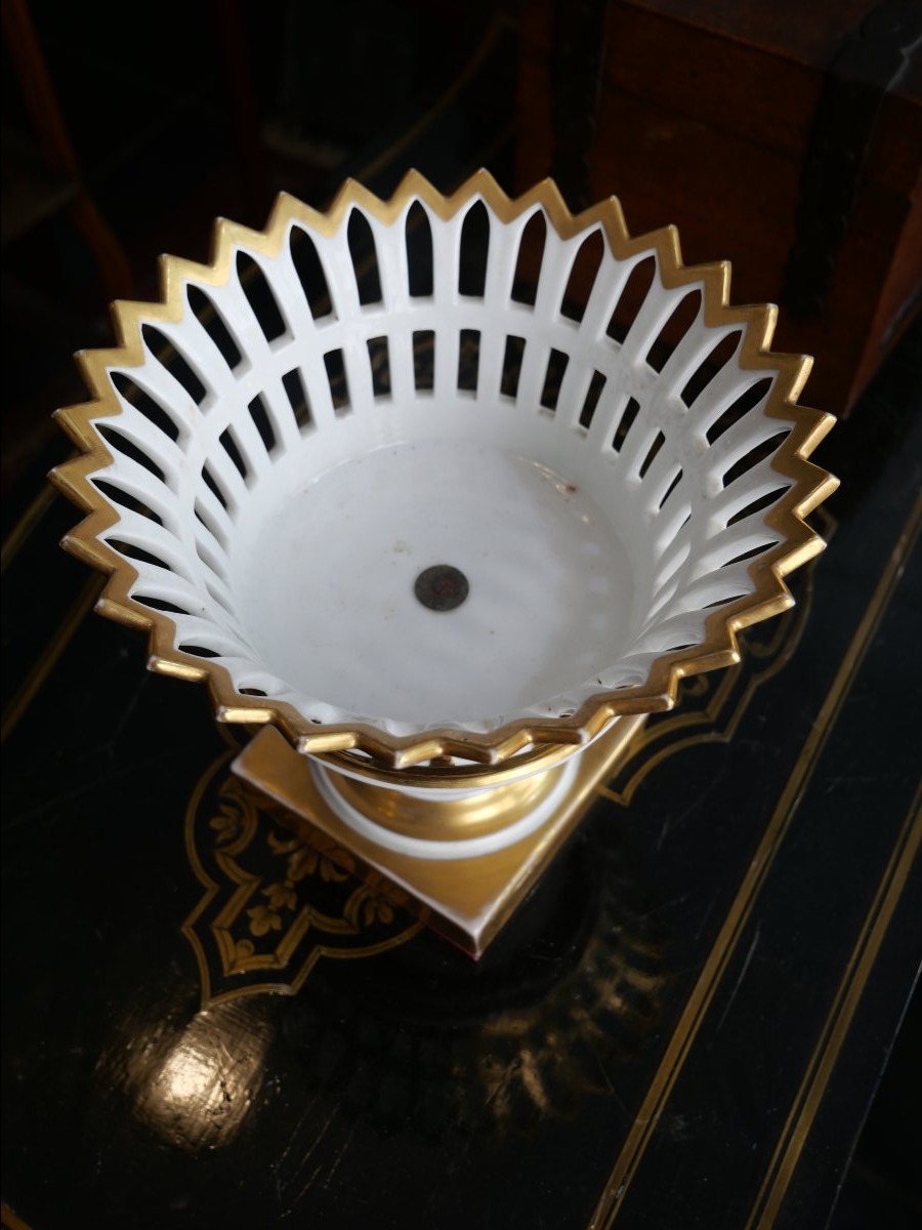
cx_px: 461
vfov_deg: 51.4
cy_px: 615
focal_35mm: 36
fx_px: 1278
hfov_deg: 39.7
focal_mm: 18
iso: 200
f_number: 3.9
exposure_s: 1/60
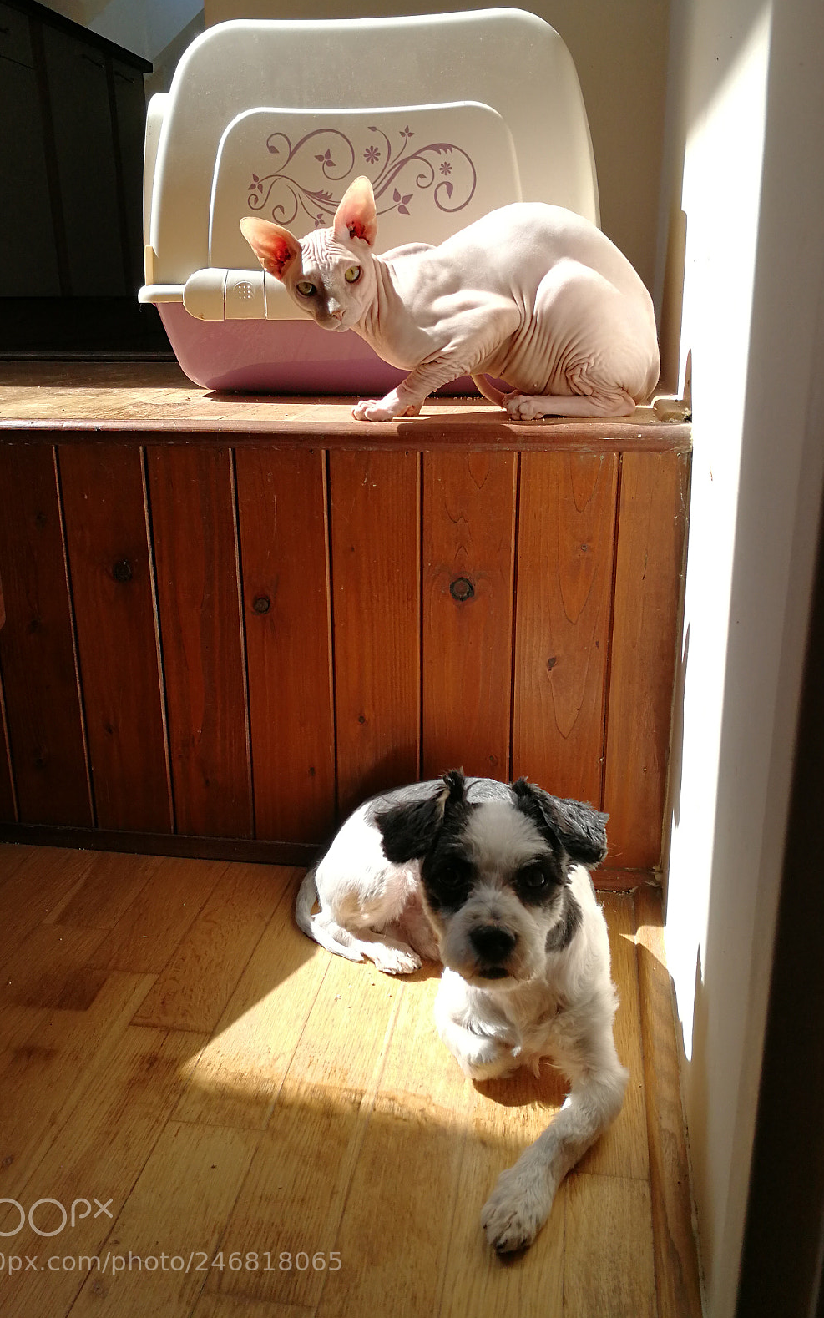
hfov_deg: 43.2
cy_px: 659
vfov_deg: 64.6
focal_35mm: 29
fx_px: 1042
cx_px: 407
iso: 100
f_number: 2.2
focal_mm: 3.95
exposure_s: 1/900
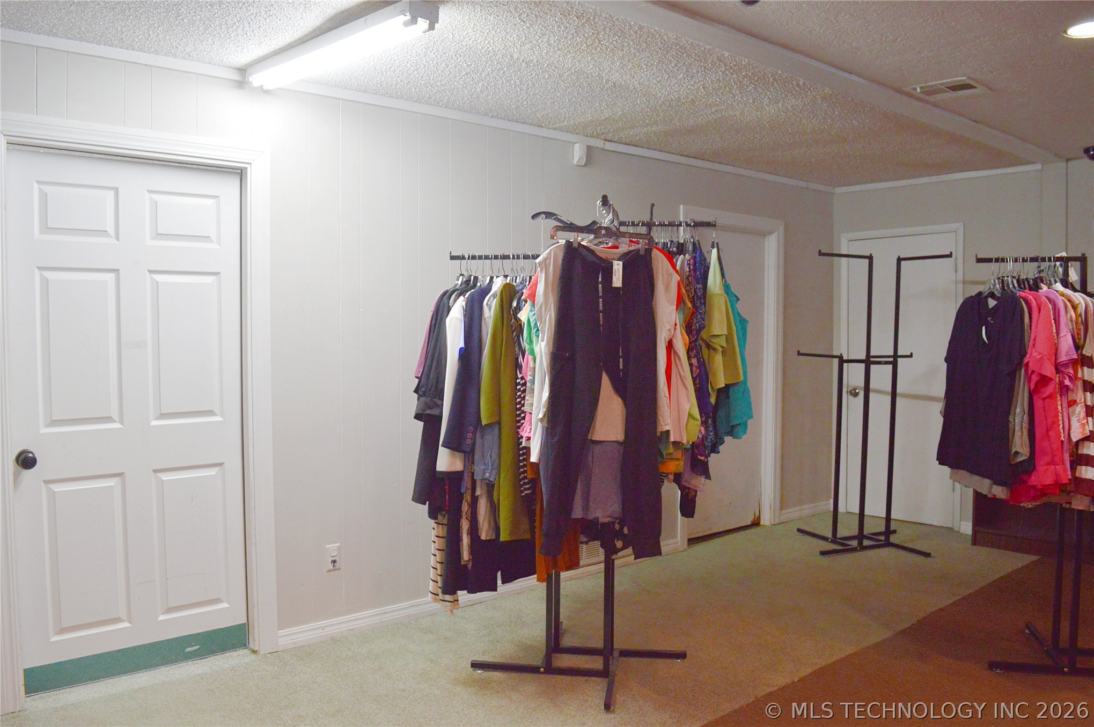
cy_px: 364
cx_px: 547
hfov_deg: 67.4
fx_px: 820
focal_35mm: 27
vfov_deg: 47.8
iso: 800
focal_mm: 18
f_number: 6.3
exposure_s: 1/60
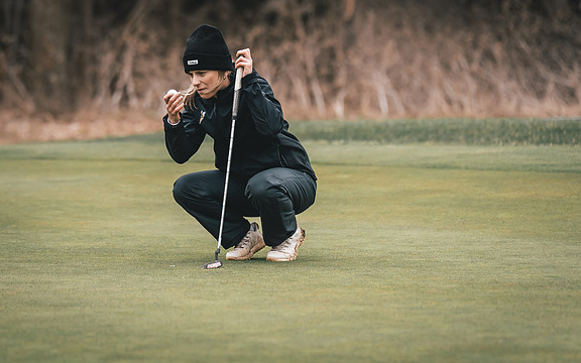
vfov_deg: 5.2
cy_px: 140
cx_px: 211
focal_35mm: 252
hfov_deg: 8.3
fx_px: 3990
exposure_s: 1/4000
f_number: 2.8
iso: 640
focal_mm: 150
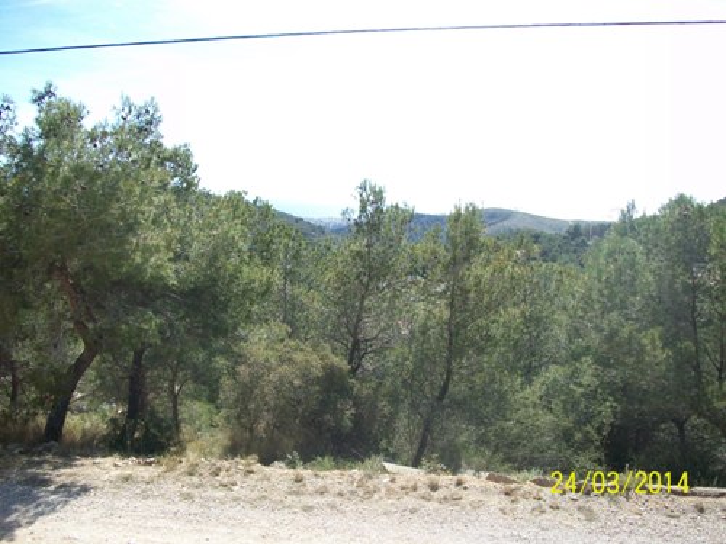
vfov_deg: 41.8
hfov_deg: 54.0
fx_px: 713
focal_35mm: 34
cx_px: 363
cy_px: 272
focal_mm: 5.7
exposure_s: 1/800
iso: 80
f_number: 2.8
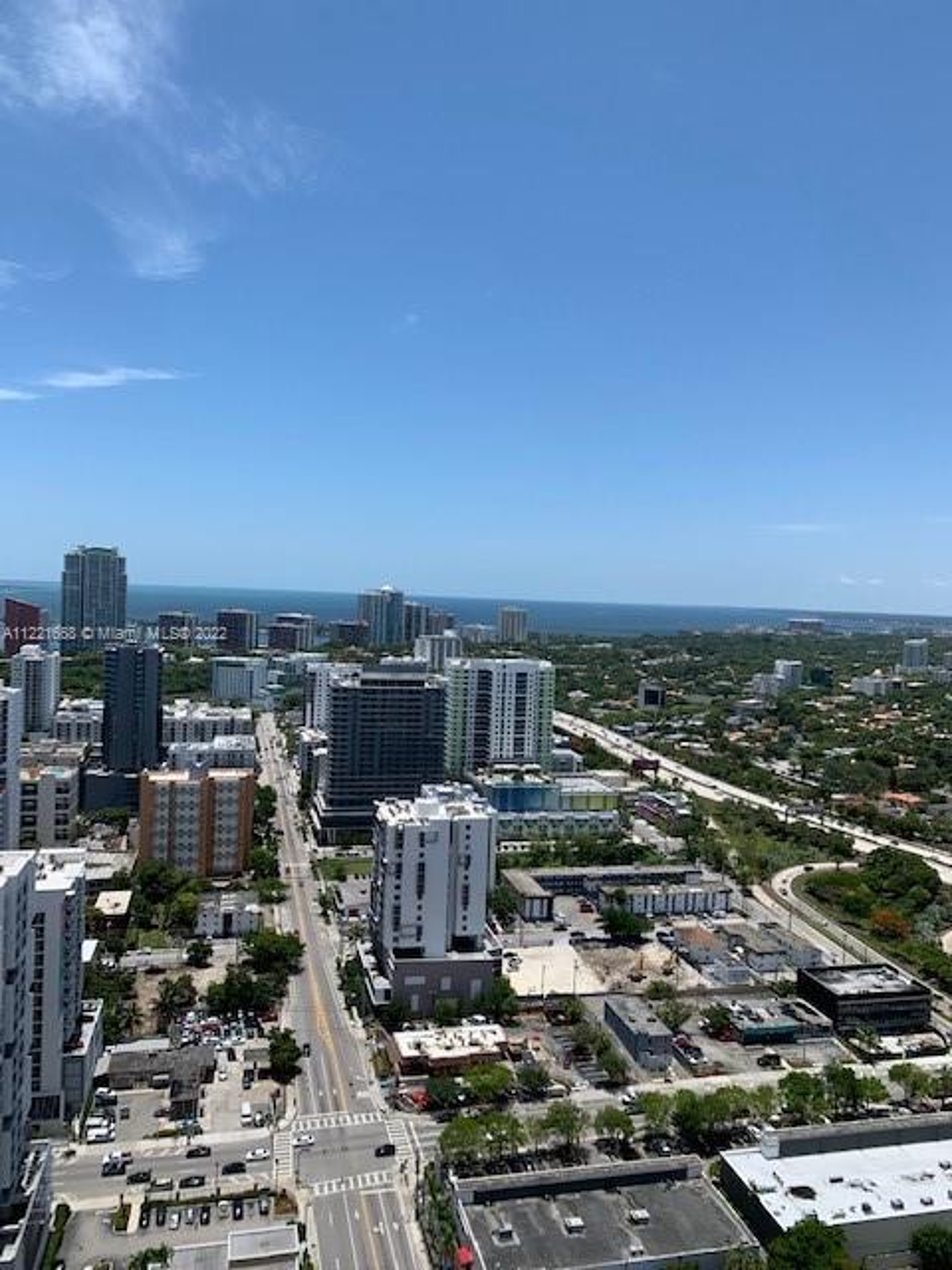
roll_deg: -2.8
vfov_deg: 67.3
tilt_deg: -2.1
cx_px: 476
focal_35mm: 26
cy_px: 635
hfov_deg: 53.1
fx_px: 953
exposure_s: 1/3086
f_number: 1.8
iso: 25
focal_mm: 4.25
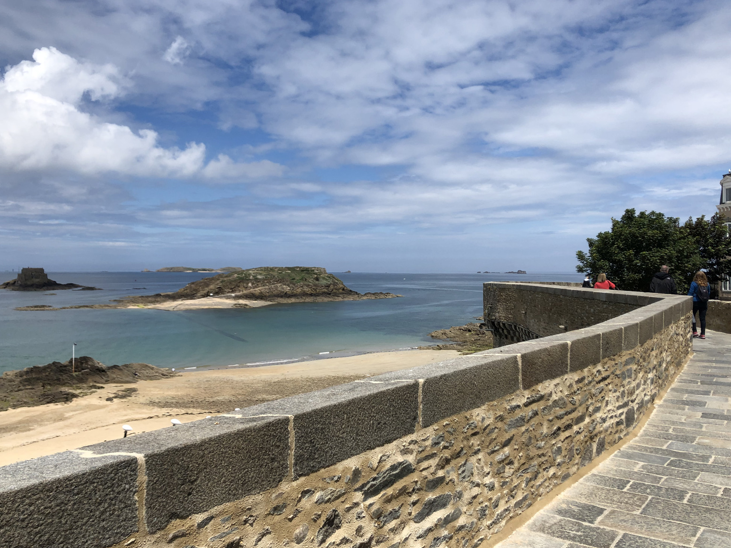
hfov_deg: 61.6
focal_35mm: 29
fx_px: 612
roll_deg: +0.6
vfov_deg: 48.2
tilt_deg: +0.1
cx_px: 355
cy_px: 269
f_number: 1.8
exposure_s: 1/4049
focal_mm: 4
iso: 25
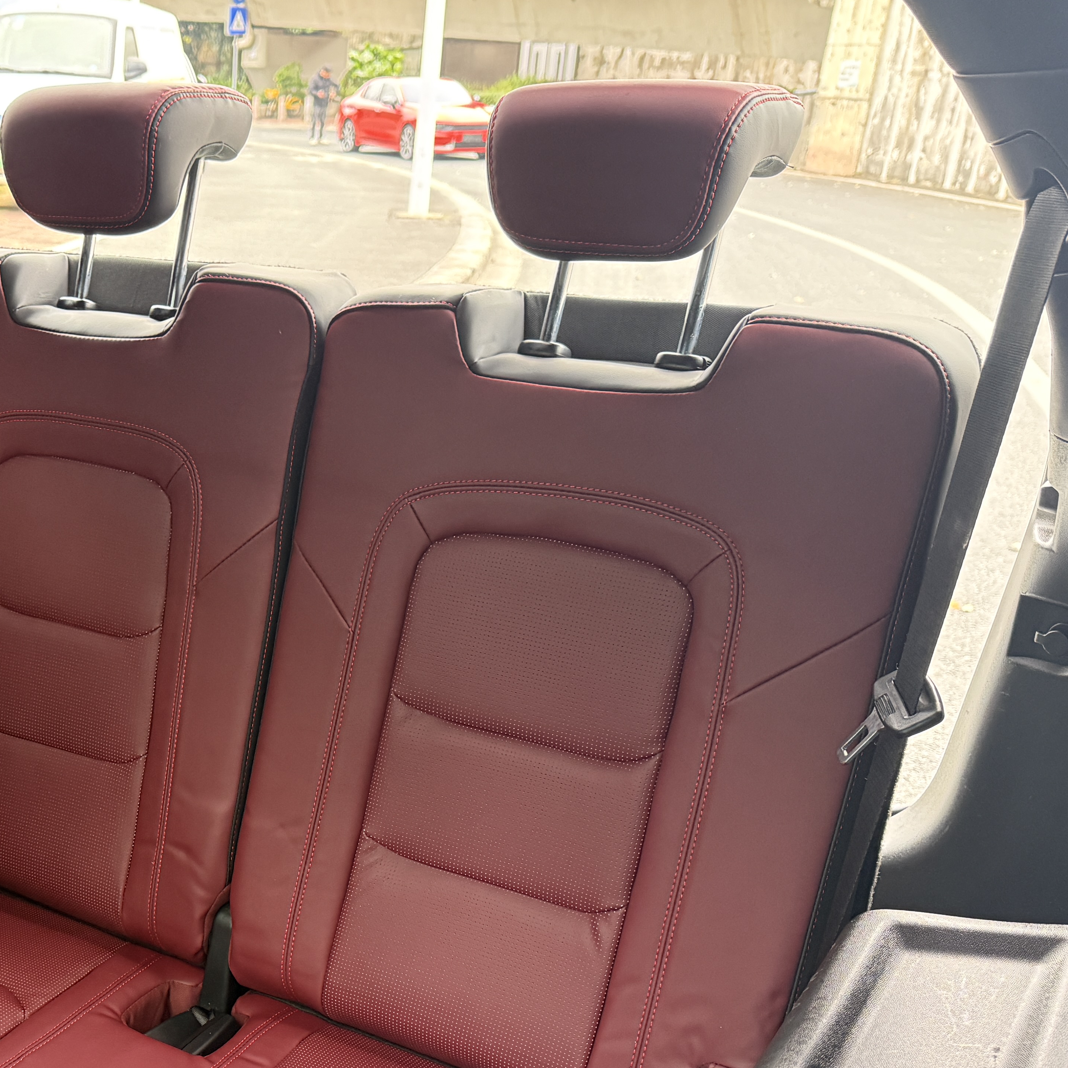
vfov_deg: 39.2
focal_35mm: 42
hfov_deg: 37.9
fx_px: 1466
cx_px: 147
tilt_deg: -24.5
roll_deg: -1.1
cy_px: 777
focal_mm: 6.76
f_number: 1.78
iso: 400
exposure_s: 1/60
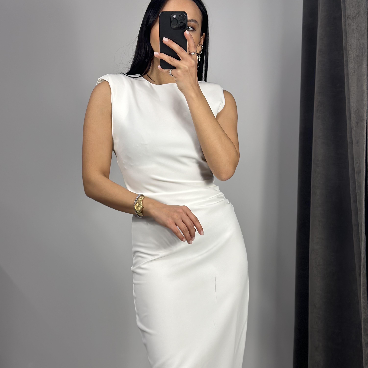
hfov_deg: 30.0
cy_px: 242
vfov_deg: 29.9
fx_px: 686
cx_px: 183
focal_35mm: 57
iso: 64
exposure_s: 1/100
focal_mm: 6.86
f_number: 1.78
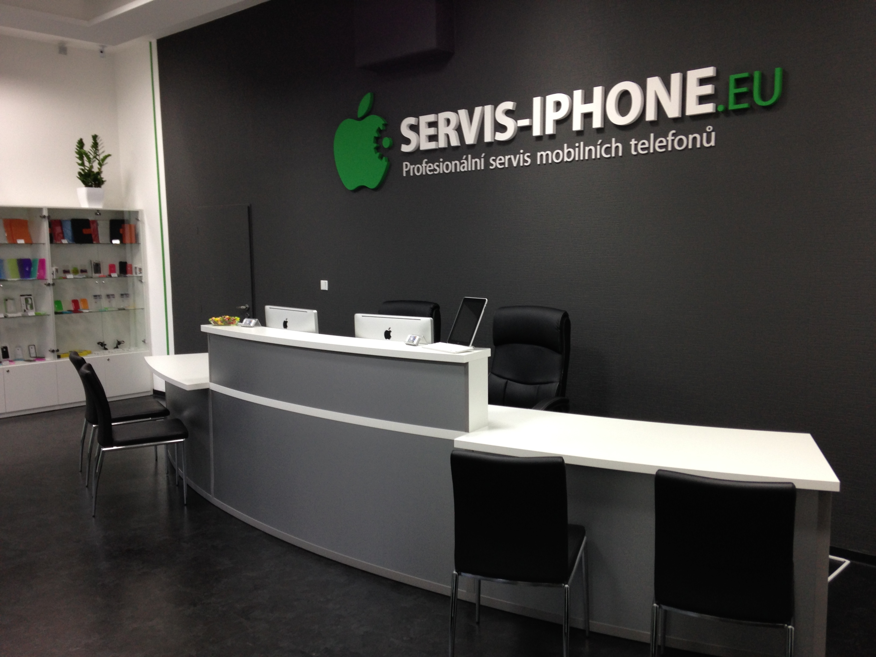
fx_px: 835
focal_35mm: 33
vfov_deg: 42.9
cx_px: 438
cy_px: 328
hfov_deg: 55.4
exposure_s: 1/20
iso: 80
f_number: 2.4
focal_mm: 4.12
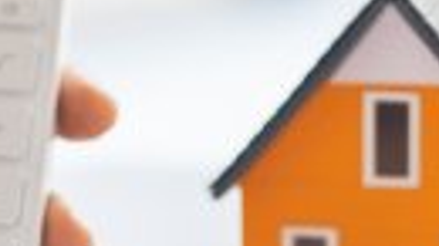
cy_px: 116
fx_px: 6365
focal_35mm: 547
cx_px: -128
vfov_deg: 2.2
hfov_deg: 3.9
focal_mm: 85
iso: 160
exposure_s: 1/100
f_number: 2.8
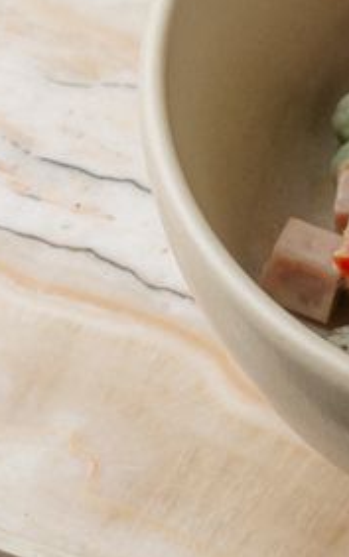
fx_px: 4487
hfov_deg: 4.4
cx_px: 645
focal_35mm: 295
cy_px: 84
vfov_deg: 7.1
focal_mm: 55
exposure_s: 1/160
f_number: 8
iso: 200
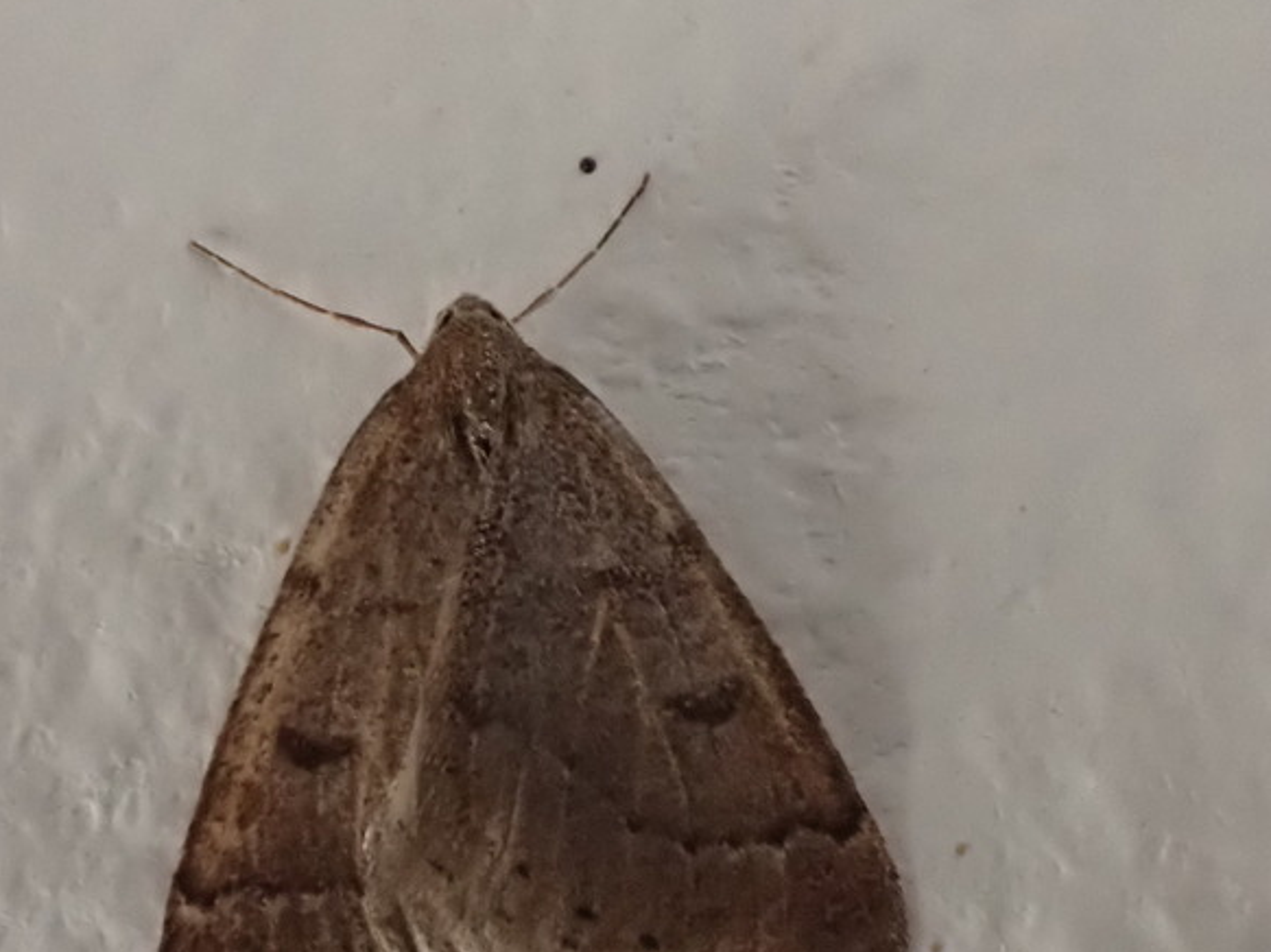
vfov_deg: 32.7
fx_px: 1615
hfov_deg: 42.7
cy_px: 596
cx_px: 492
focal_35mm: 44
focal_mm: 5.4
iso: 1600
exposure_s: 1/20
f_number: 3.2
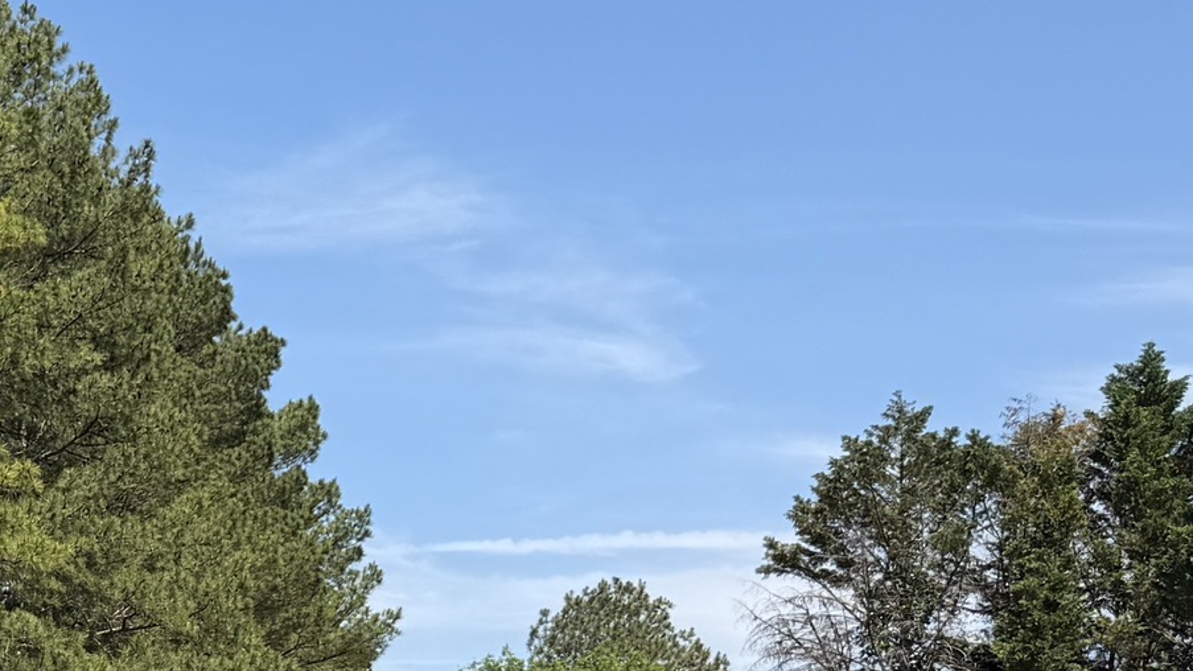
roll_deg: -0.2
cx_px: -410
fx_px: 2815
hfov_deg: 21.4
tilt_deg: -1.6
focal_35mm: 89
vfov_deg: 12.9
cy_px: 1006
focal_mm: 6.76
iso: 80
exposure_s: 1/3759
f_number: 1.78
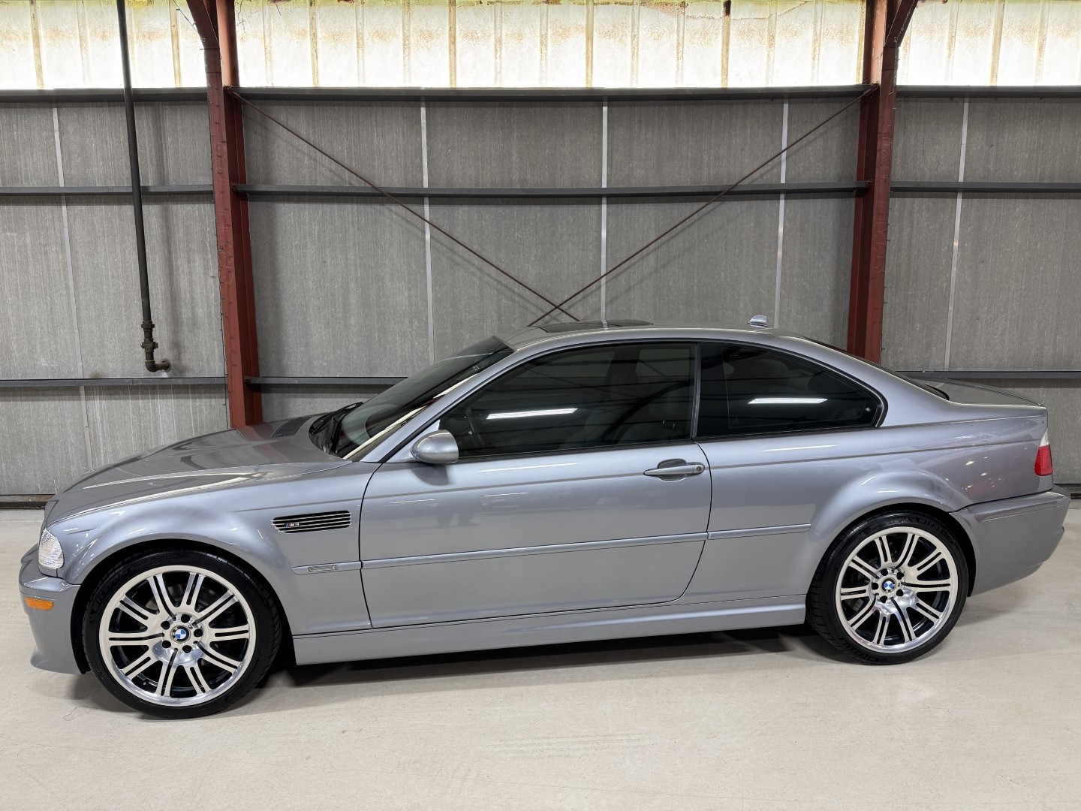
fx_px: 749
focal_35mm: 24
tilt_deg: -9.2
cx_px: 540
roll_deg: +0.3
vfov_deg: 56.8
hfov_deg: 71.6
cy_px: 406
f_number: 1.78
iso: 125
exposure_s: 1/60
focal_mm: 6.76
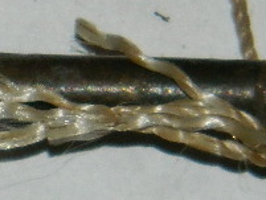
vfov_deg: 1.1
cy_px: 109
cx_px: -86
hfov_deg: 1.4
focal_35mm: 1417
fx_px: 10895
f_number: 5.6
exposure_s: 1/100
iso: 200
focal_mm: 50
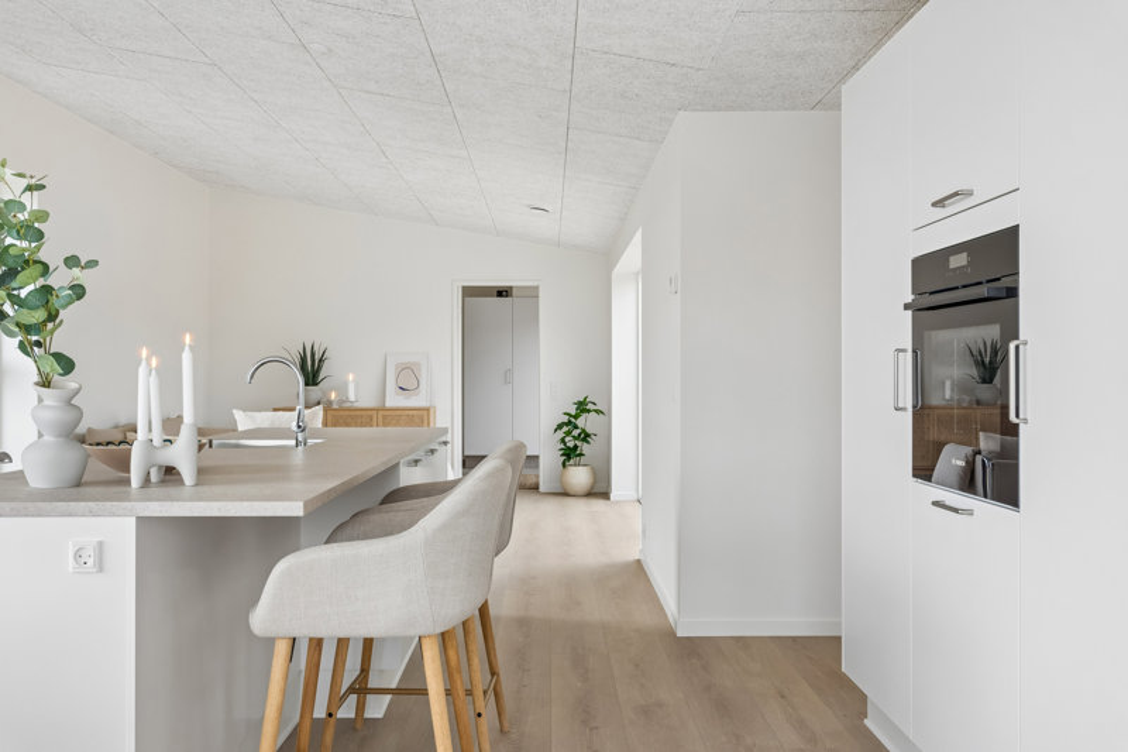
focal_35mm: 30
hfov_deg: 61.9
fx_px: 940
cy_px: 376
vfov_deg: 43.6
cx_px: 564
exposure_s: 1/40
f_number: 8
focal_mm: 20
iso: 200
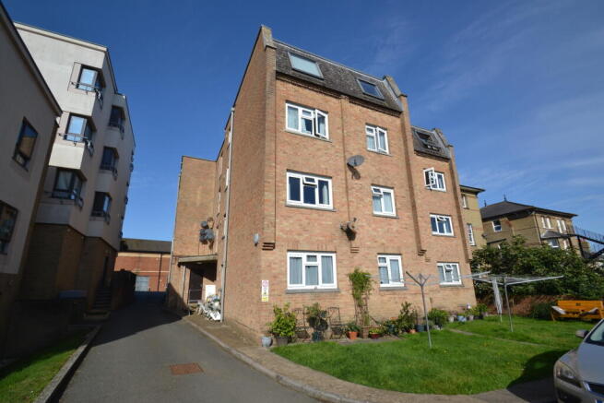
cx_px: 302
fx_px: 252
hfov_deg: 100.4
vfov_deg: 77.4
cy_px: 202
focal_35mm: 15
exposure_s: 1/500
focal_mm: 10
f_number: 11
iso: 400
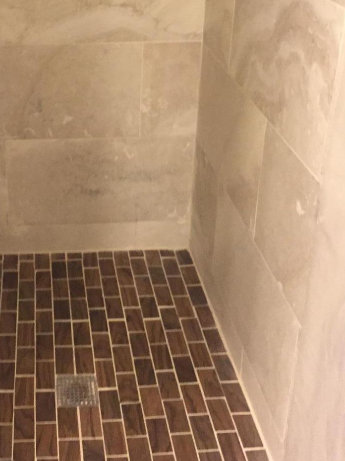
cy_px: 134
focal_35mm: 51
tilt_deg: -23.3
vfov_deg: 36.9
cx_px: 67
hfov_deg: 28.0
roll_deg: +0.2
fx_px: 678
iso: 250
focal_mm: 4.15
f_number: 2.2
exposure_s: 1/24
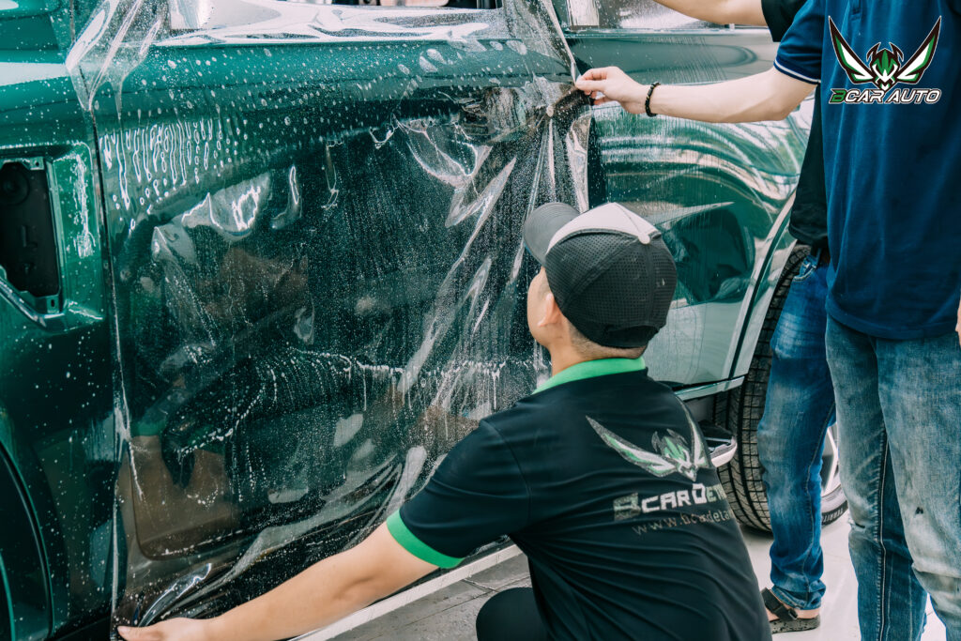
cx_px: 480
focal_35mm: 46
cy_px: 320
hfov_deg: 42.3
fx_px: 1241
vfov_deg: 29.0
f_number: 4
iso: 800
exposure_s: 1/640
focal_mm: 31
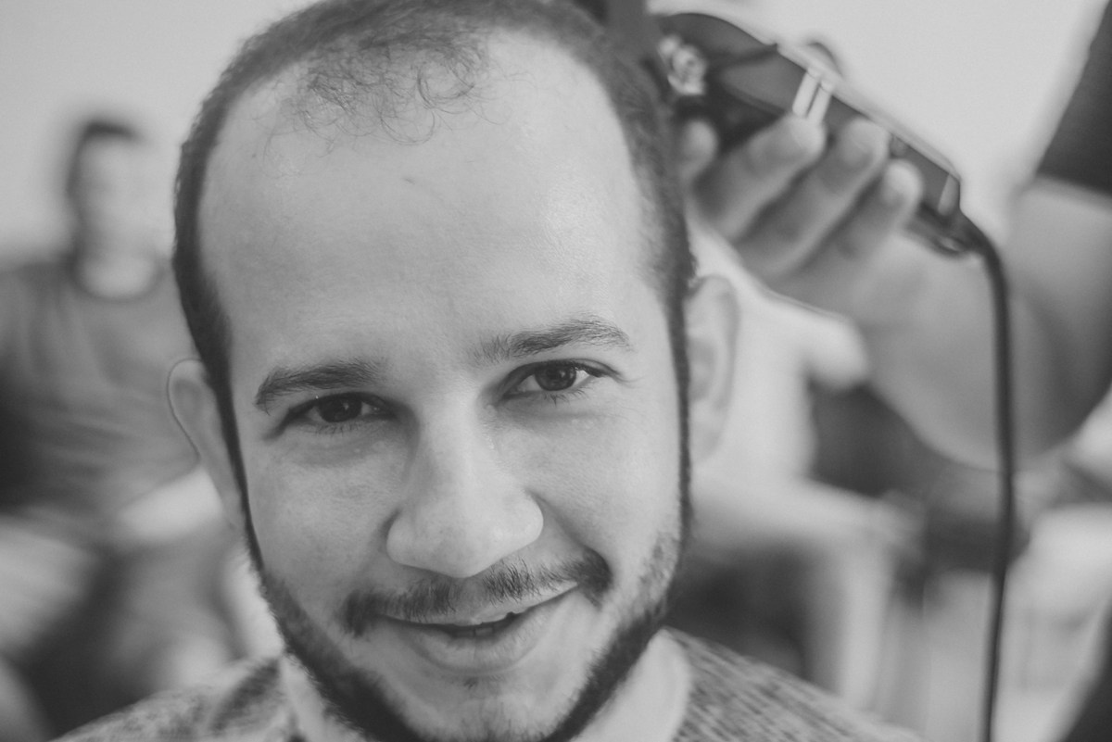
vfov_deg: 27.0
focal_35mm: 50
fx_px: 1545
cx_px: 556
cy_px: 371
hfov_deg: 39.6
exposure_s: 1/250
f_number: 2.8
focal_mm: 50
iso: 800
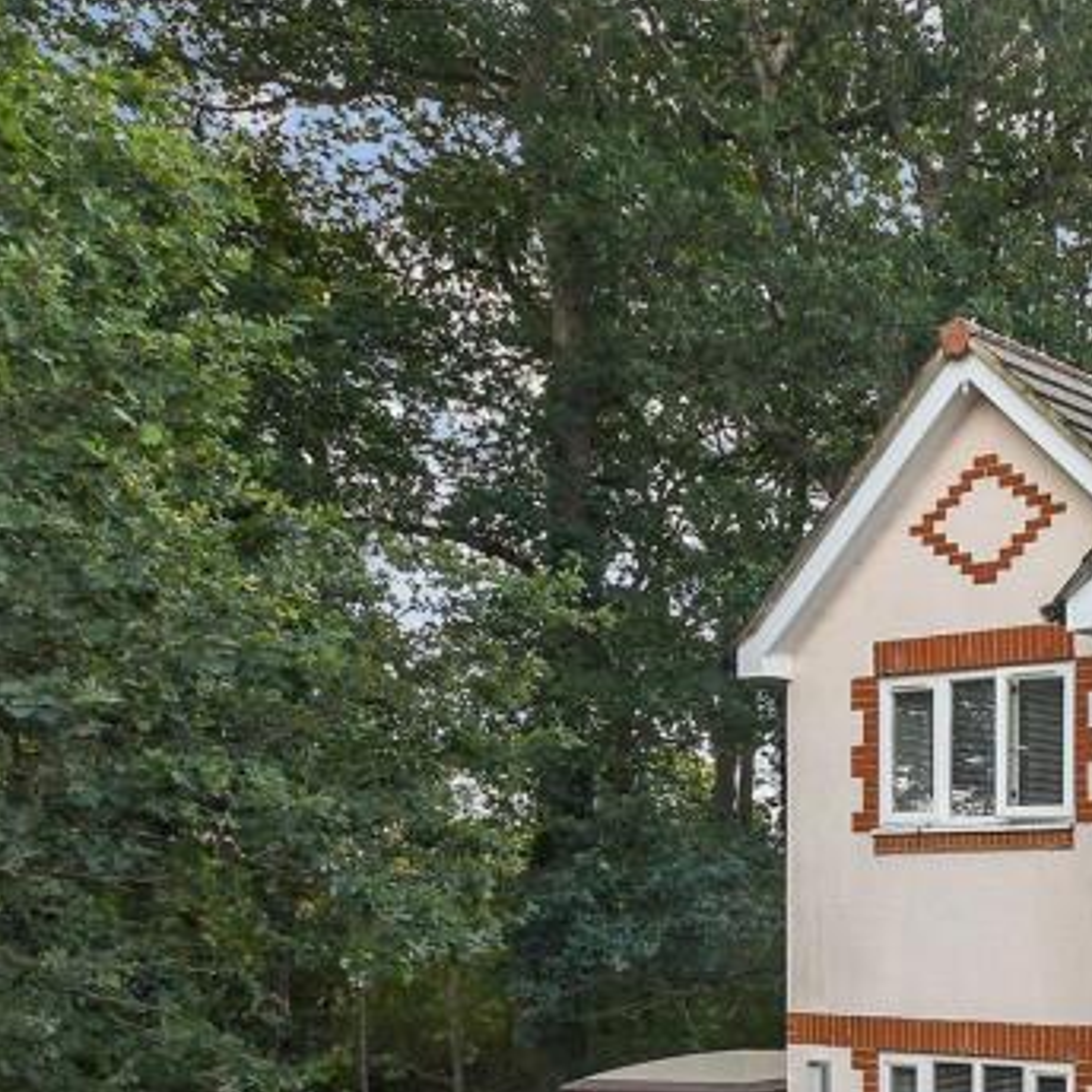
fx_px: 1535
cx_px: 1511
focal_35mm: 43
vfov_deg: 36.4
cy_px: 1014
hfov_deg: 29.3
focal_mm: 11.5
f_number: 7.1
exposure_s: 1/200
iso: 400
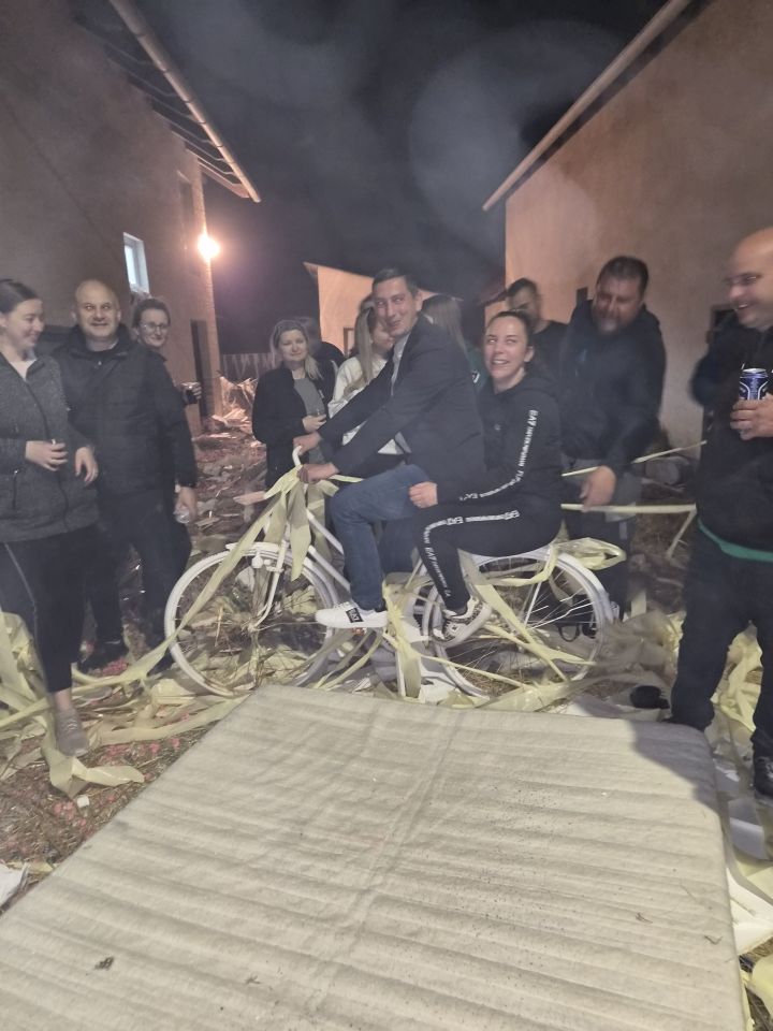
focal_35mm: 23
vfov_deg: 73.9
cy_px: 516
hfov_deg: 58.9
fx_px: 685
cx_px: 386
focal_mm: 5.4
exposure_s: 1/8
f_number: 1.8
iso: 640
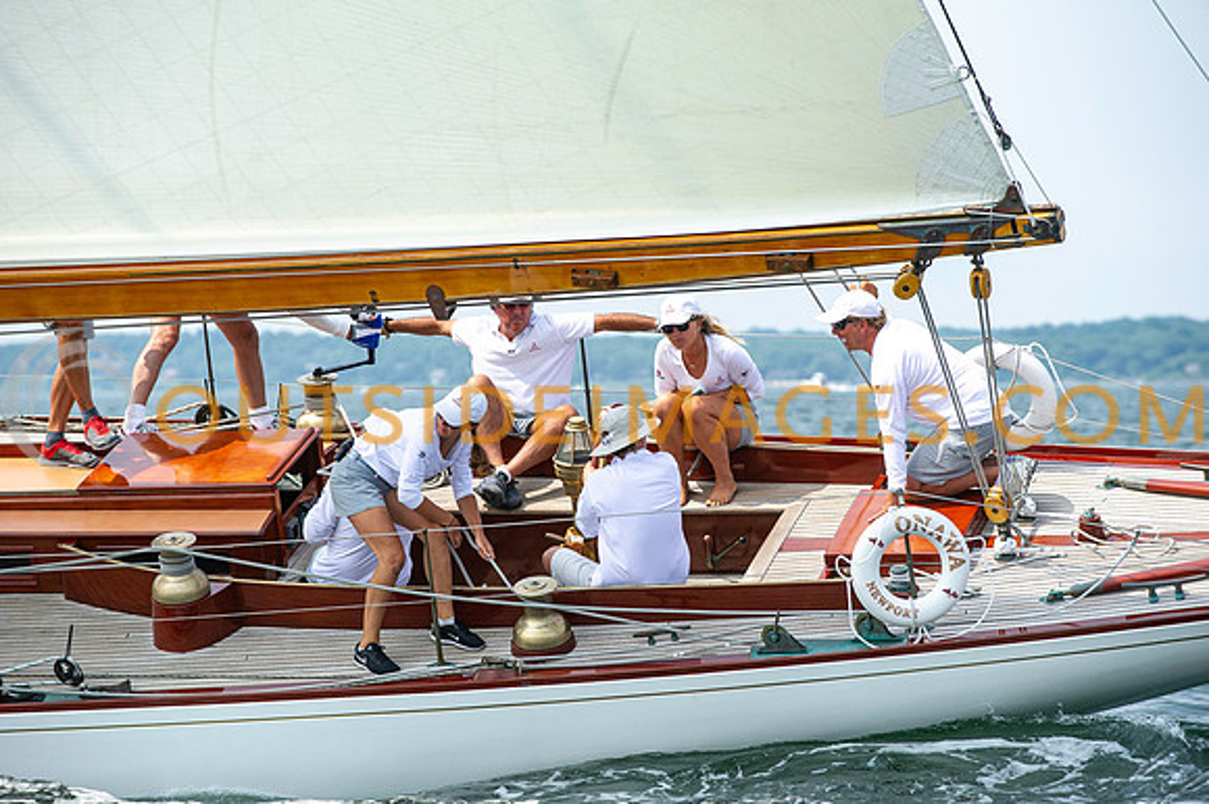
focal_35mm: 175
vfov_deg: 7.8
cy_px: 402
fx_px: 5874
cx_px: 604
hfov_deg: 11.8
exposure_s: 1/1600
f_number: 5.6
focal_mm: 175
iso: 320
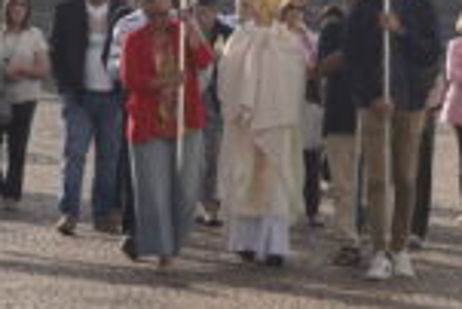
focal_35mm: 293
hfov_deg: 7.0
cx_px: 292
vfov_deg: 4.7
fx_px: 3764
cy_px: -181
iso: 100
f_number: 9
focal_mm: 38
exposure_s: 1/200
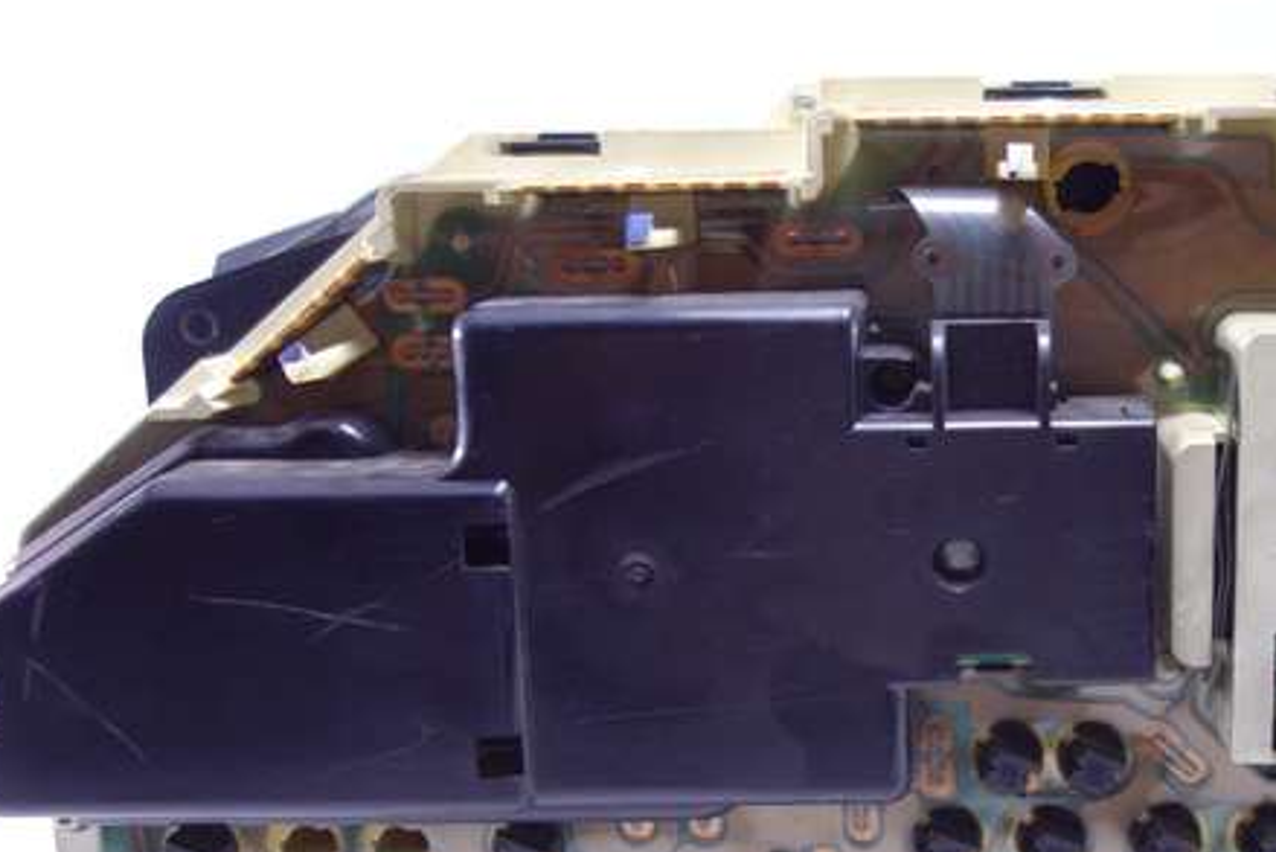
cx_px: 980
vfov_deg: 27.5
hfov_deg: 39.1
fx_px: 1737
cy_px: 515
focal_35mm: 49
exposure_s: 1/60
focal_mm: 10.4
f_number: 1.8
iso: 125
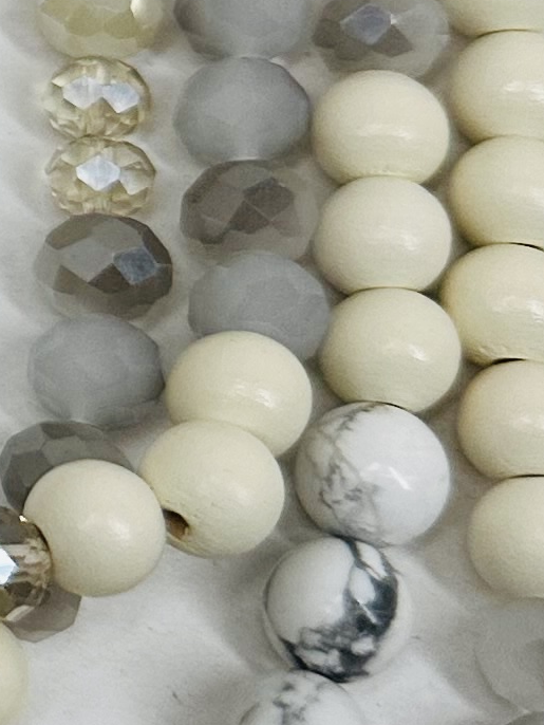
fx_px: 2953
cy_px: 18
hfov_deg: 9.2
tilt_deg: -69.1
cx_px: -868
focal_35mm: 141
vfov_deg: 13.8
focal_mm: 6.86
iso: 80
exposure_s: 1/1587
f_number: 1.78
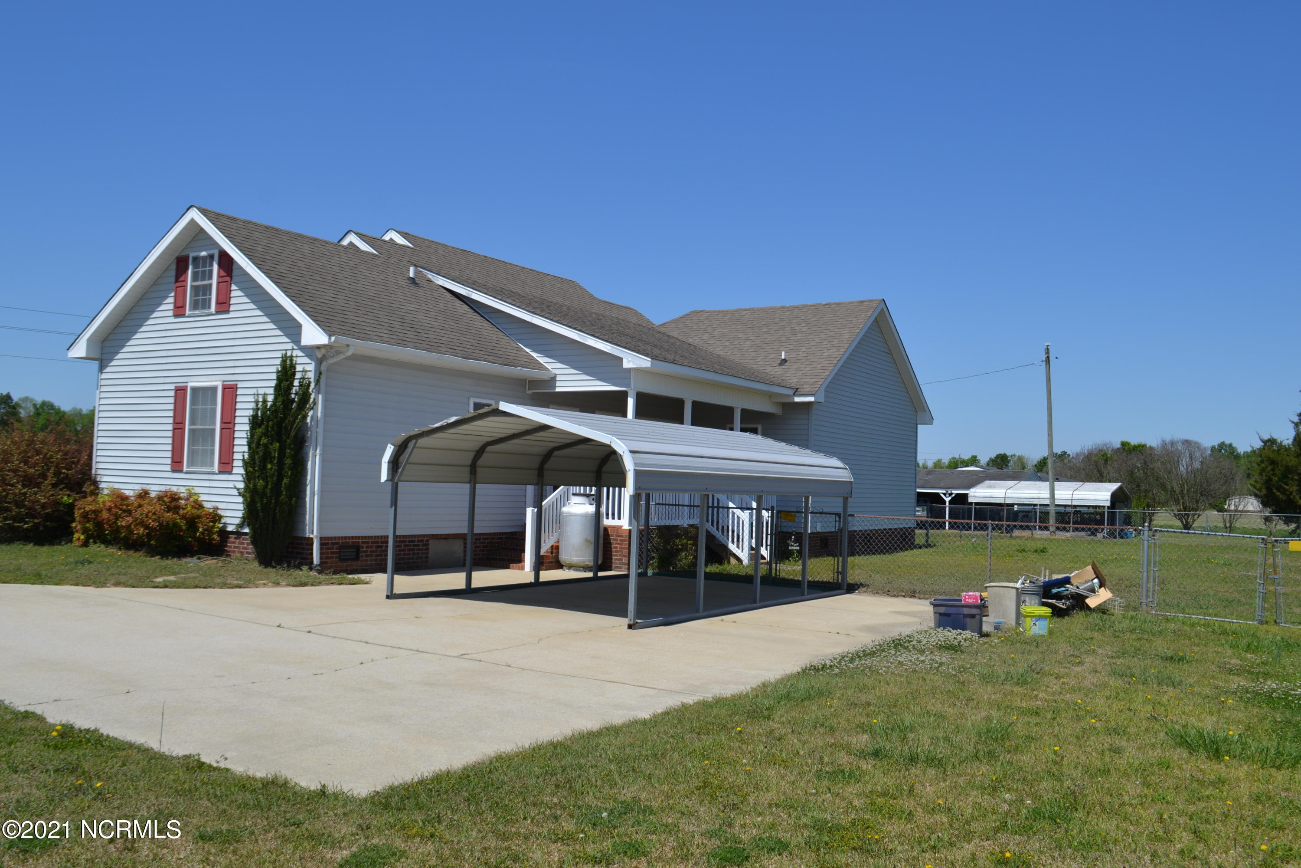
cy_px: 434
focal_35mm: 30
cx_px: 650
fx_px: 1084
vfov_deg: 43.6
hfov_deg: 61.9
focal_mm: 20
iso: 100
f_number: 9
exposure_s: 1/320
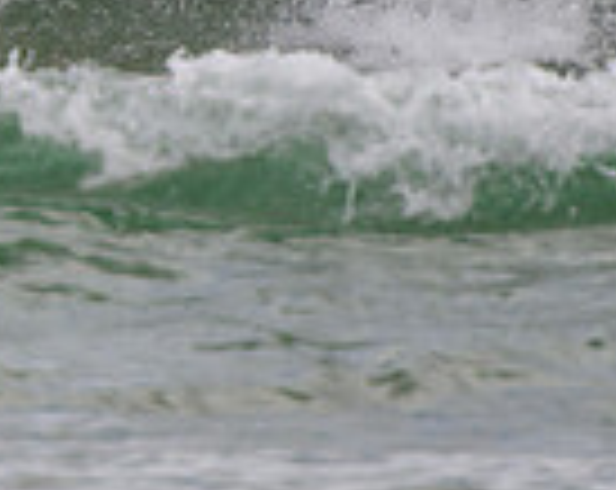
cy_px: -71
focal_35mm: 2188
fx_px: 39805
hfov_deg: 0.9
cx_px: -251
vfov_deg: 0.7
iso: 280
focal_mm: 400
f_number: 5.6
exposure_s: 1/2000
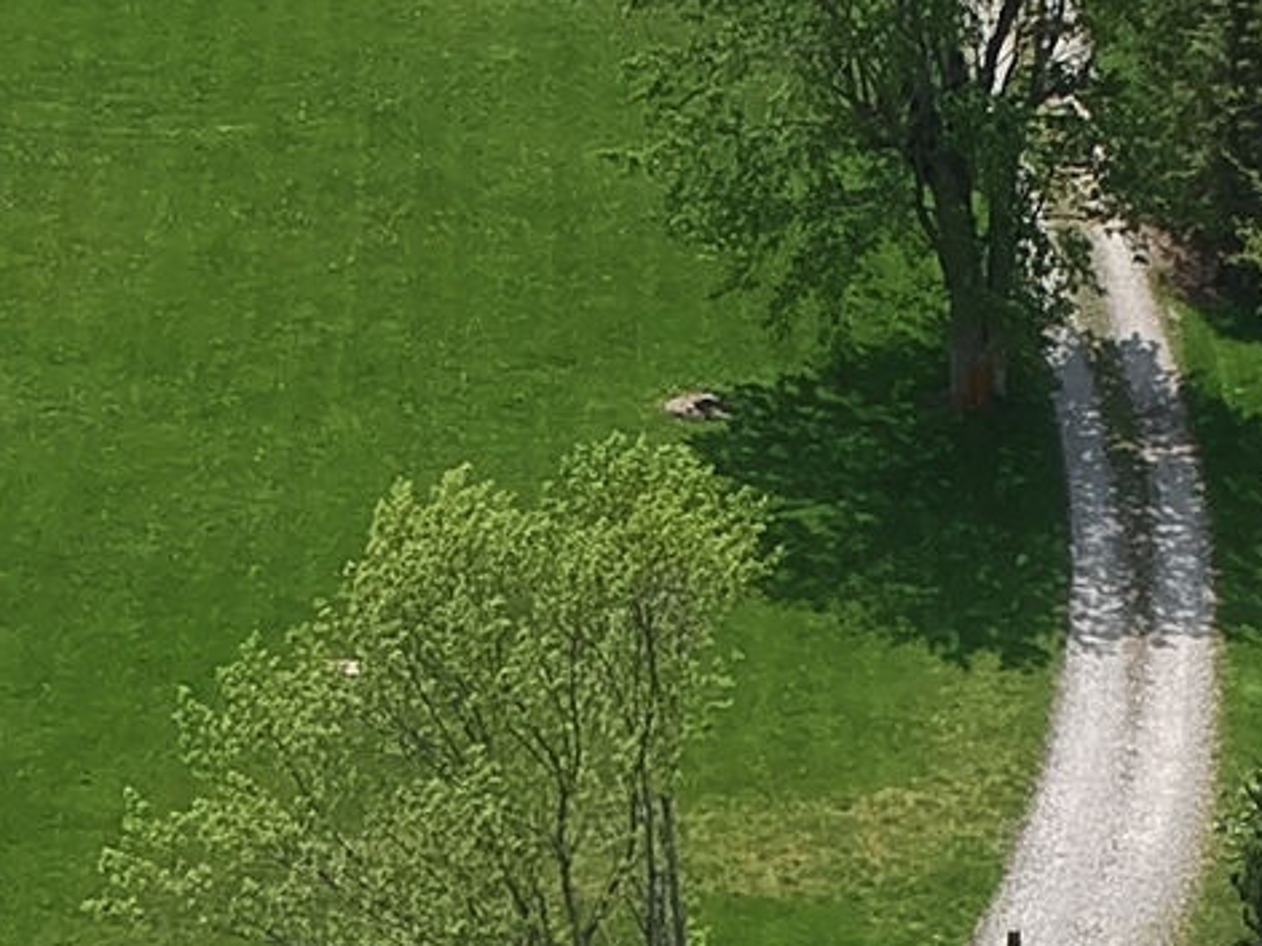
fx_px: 5941
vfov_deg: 9.0
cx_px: 595
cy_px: 941
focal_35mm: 163
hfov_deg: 12.1
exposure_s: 1/1250
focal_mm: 4.49
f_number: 2.6
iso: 100
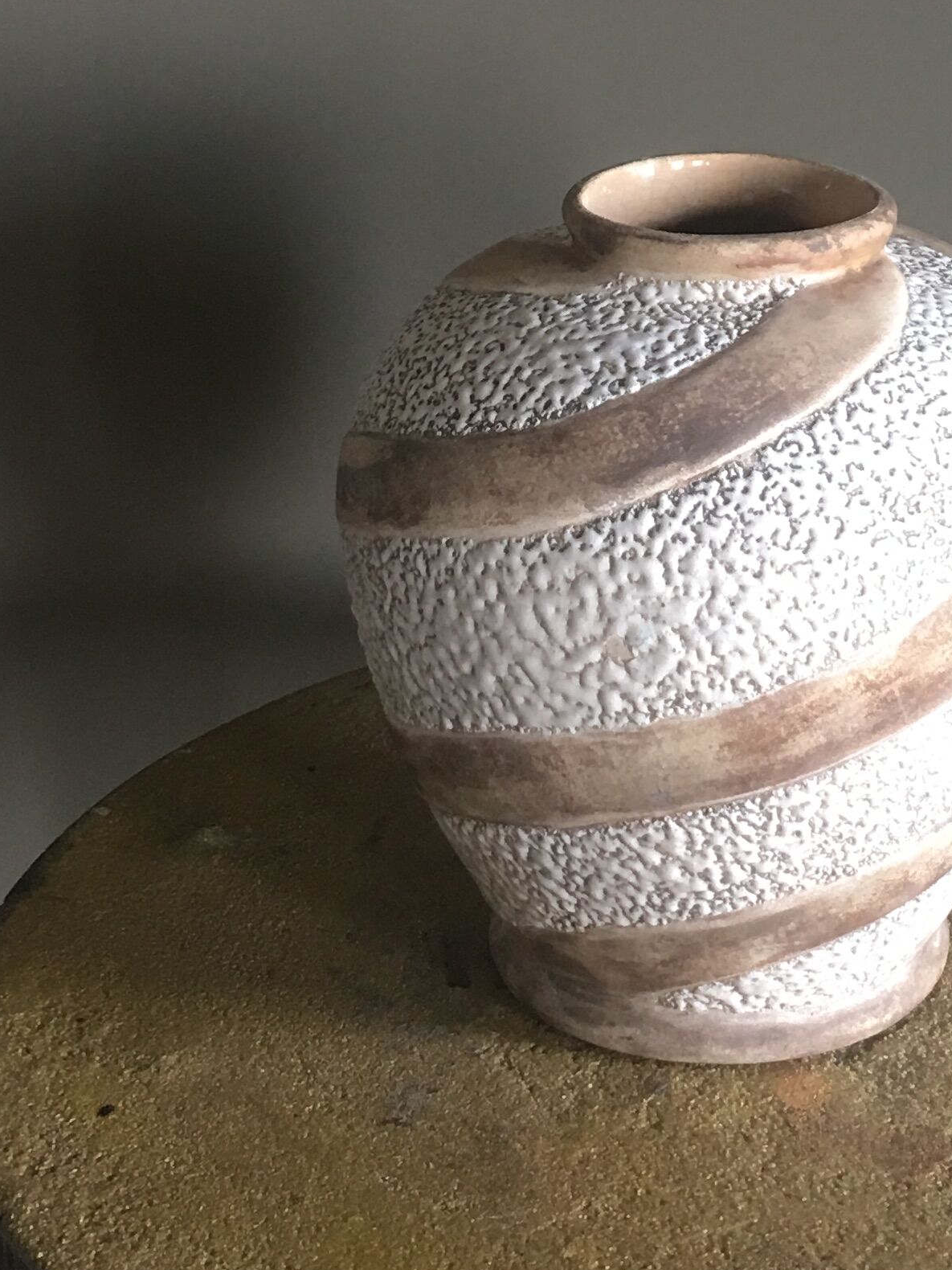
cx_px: 736
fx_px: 2714
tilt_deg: -13.9
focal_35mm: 74
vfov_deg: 25.5
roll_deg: +0.2
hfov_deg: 19.7
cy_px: 124
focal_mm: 4.15
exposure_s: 1/17
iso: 64
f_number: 2.2
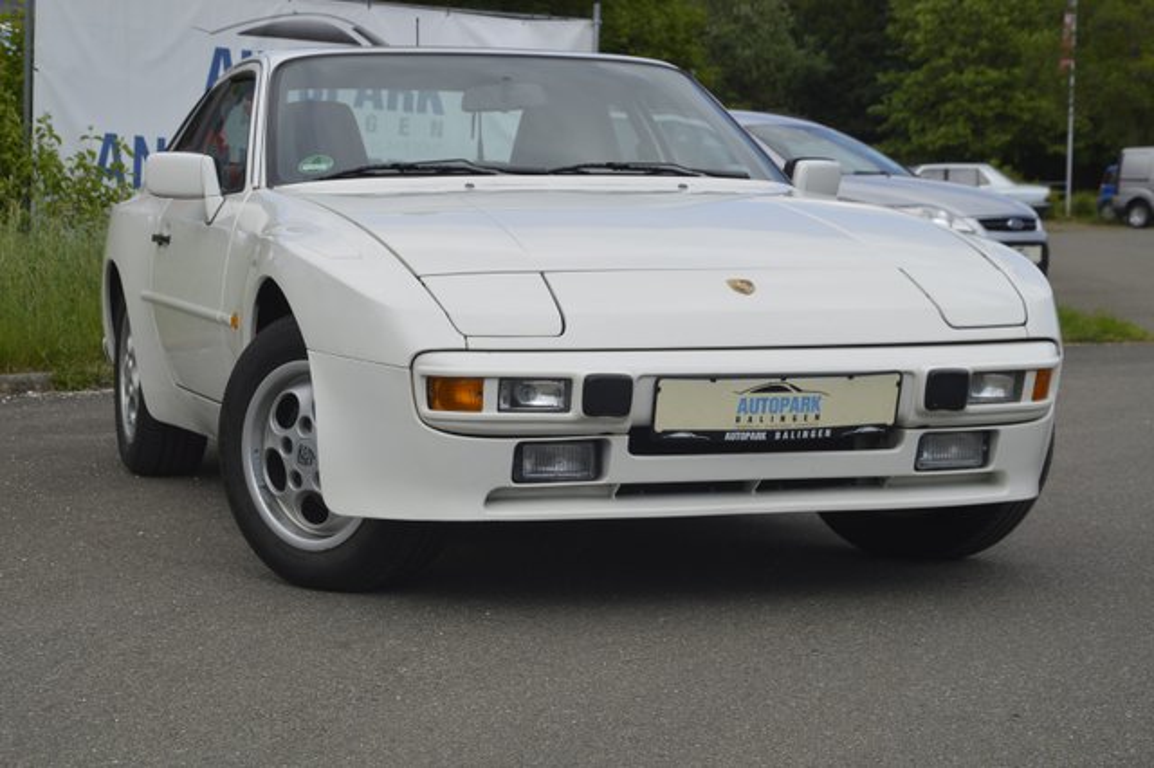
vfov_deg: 17.5
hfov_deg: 26.0
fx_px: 2499
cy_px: 384
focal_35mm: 78
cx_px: 577
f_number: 9
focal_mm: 52
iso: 100
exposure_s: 1/320
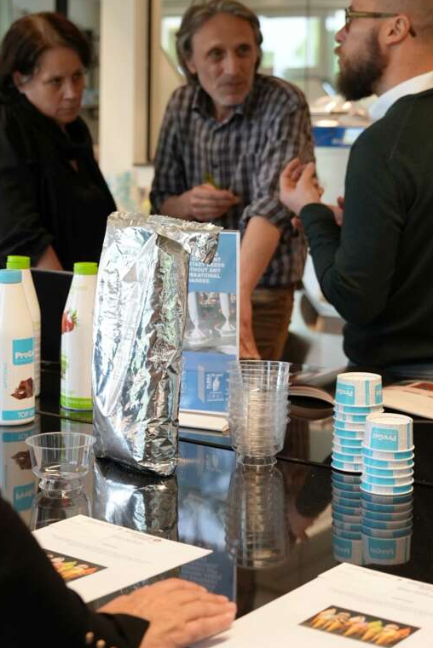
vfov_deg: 28.4
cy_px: 253
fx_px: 1280
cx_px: 182
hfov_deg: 19.2
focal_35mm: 71
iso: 640
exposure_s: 1/160
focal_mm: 47
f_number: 4
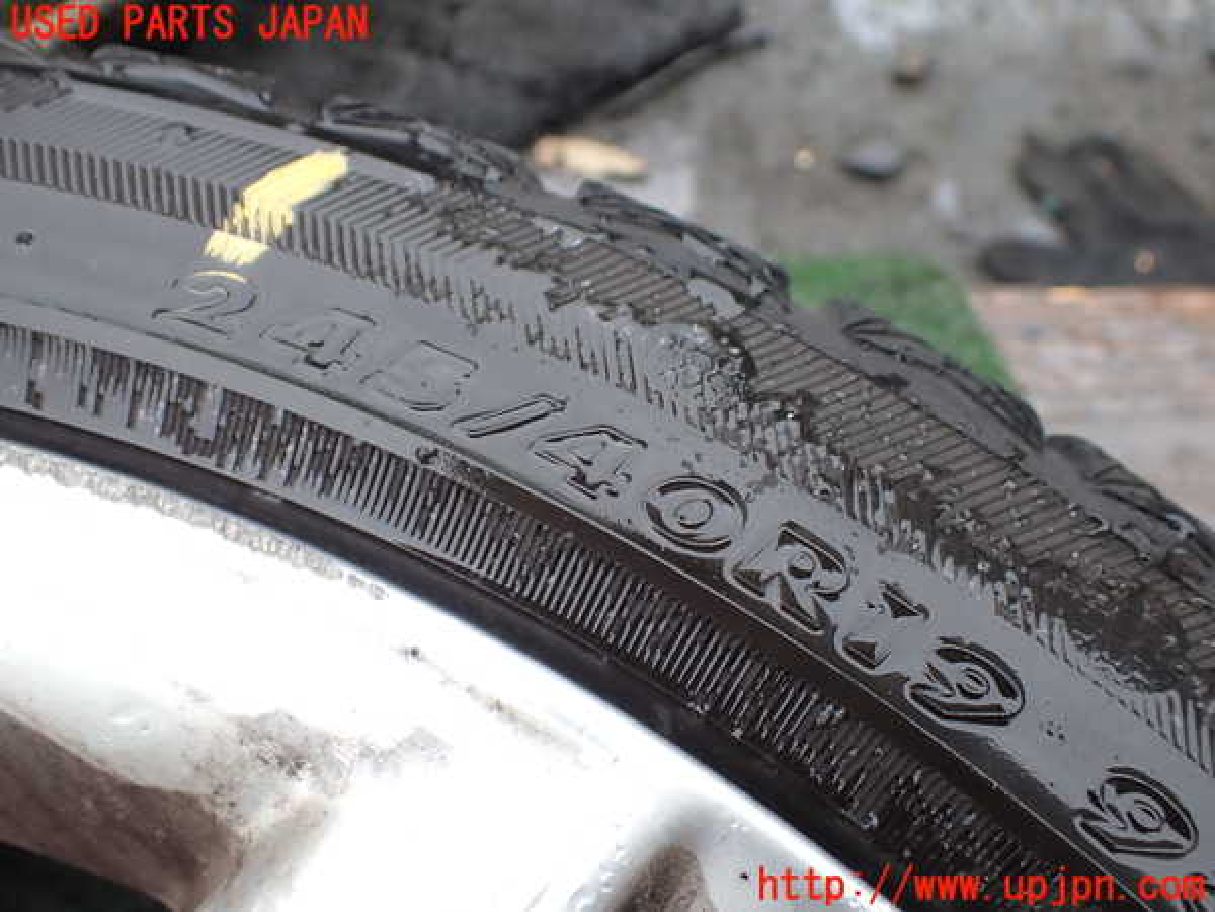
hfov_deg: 60.0
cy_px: 456
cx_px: 608
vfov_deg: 46.8
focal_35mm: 30
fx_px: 1053
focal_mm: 5.4
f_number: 2.3
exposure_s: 1/160
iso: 100
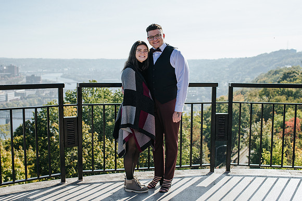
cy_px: 98
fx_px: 371
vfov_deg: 30.3
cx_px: 151
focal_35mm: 44
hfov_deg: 44.2
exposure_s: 1/1000
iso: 100
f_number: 3.2
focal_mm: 35
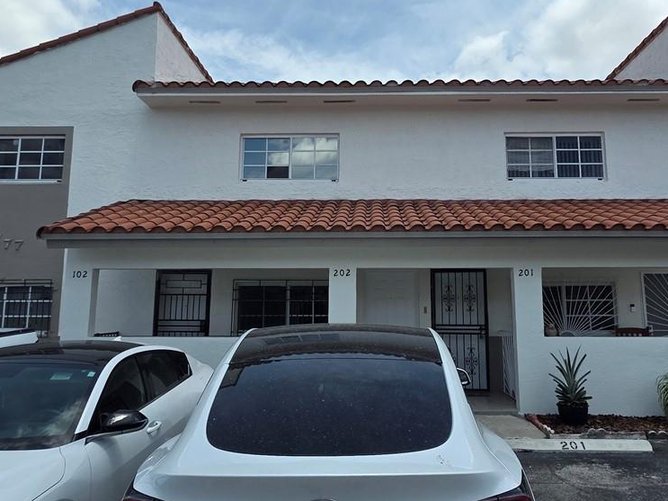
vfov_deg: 49.6
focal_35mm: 28
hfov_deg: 63.3
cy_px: 221
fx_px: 540
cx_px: 368
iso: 40
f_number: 1.9
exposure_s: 1/3264
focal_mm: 2.2
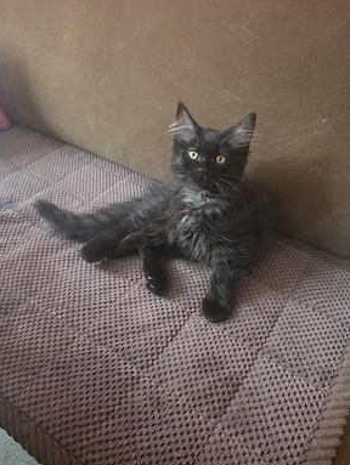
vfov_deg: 71.5
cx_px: 169
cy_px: 231
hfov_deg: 56.9
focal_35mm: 24
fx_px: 323
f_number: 1.7
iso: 1250
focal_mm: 6.25
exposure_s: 1/50.3
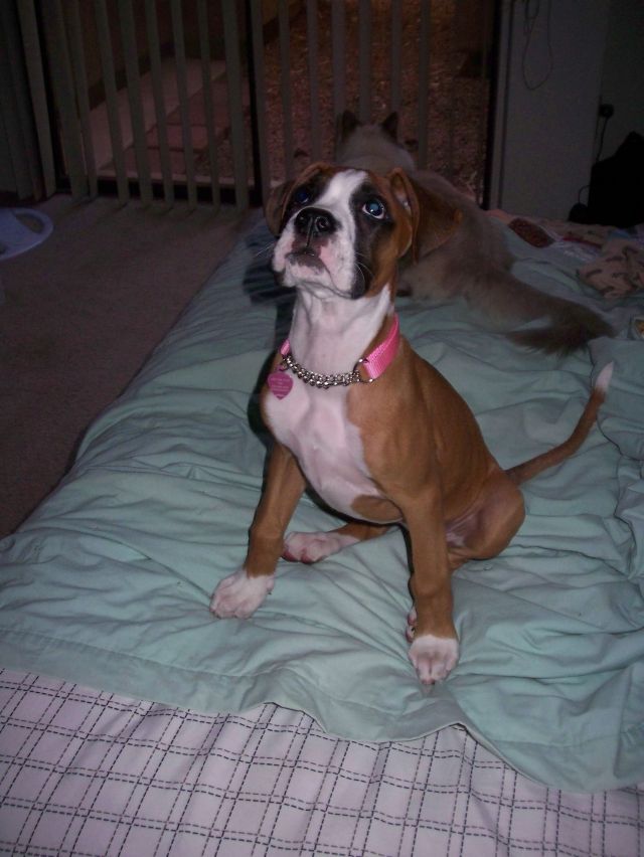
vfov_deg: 49.0
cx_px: 322
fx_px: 942
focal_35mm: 38
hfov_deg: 37.8
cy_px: 428
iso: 200
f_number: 3.9
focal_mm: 6.3
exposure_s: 1/60
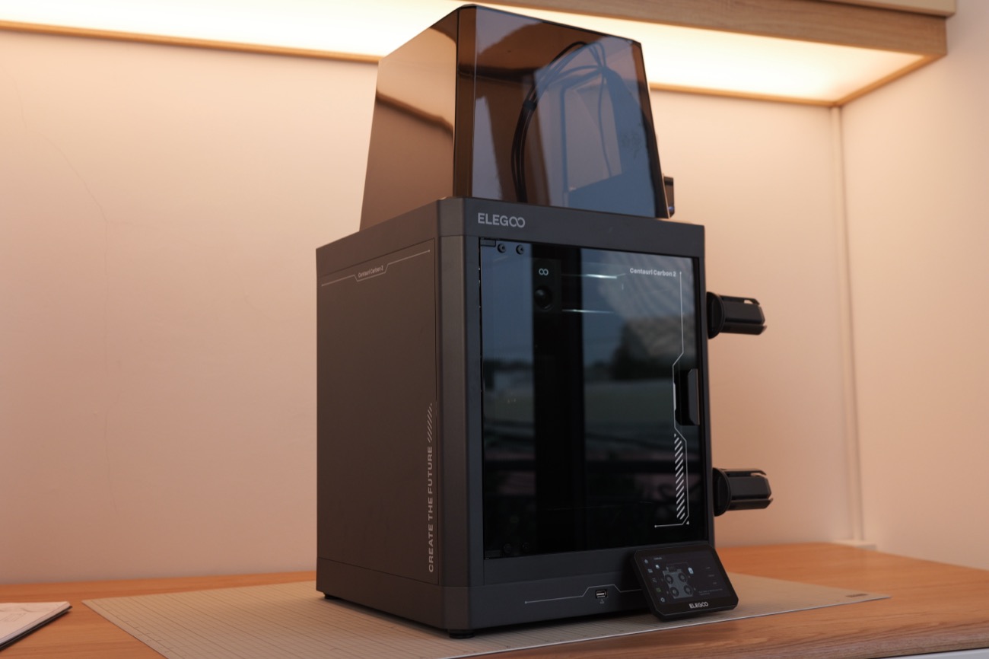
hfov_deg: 48.5
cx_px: 494
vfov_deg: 33.4
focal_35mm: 40
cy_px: 330
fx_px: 1099
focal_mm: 35
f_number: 3.5
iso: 500
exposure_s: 1/125
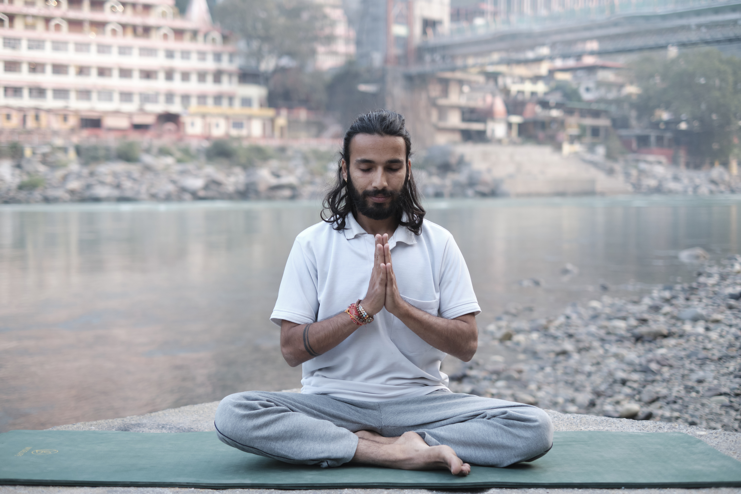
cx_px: 370
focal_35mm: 53
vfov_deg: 25.5
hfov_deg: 37.5
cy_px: 247
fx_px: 1091
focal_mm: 35
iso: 640
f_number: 2
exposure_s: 1/640
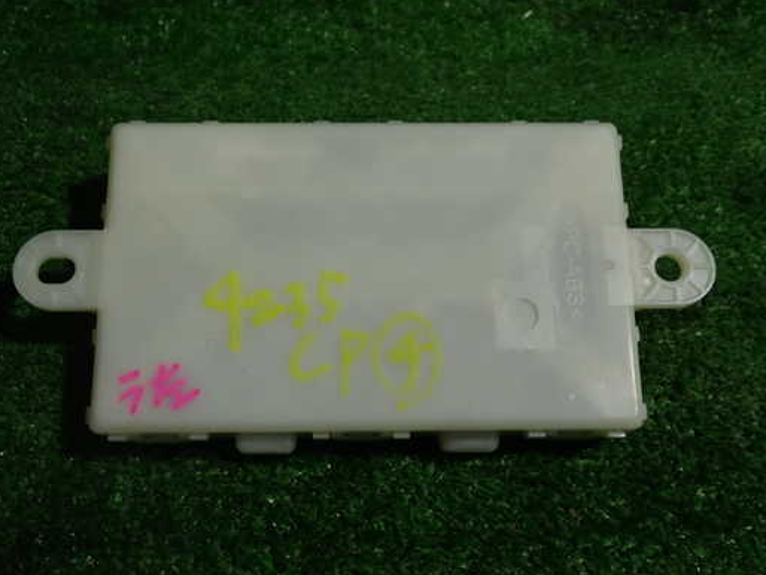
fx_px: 930
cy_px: 295
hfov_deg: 44.8
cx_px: 379
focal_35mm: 42
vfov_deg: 34.4
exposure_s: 1/80
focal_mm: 6.37
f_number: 2.5
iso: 160
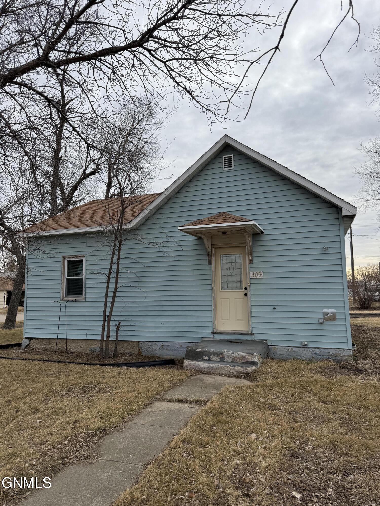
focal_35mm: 24
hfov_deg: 56.8
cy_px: 253
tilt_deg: +7.9
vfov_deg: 71.6
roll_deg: +0.0
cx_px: 190
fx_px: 351
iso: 80
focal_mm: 6.76
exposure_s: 1/3425
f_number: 1.78
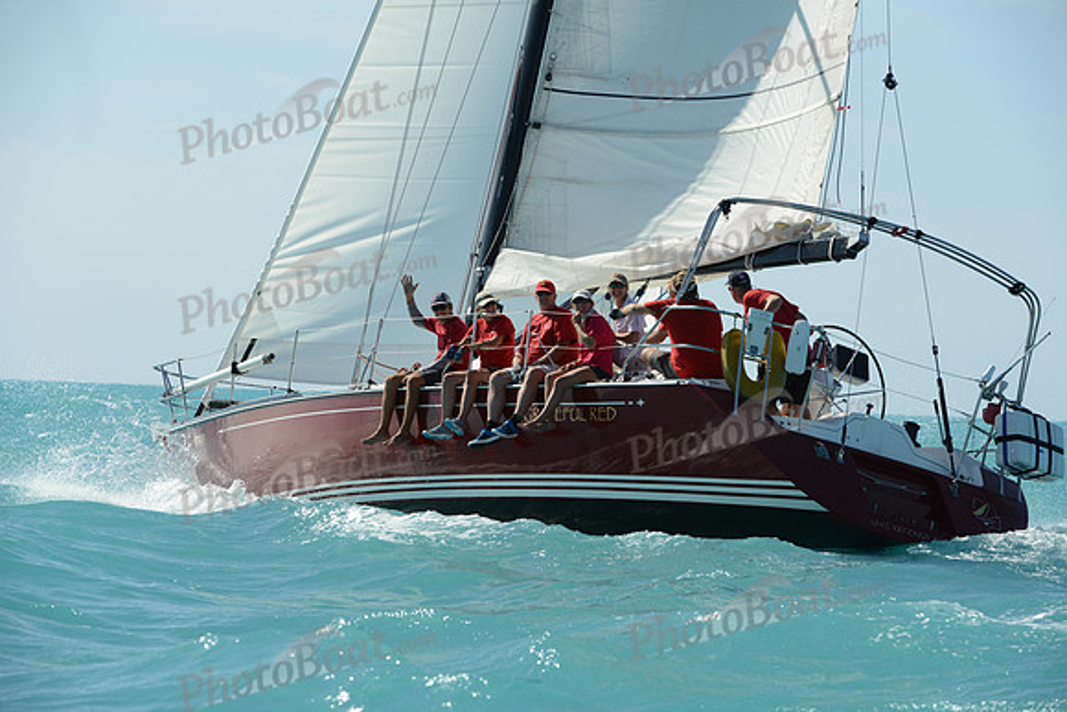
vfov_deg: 6.9
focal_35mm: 200
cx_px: 534
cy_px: 356
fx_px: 5929
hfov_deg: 10.3
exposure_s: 1/800
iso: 200
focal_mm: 200
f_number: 7.1
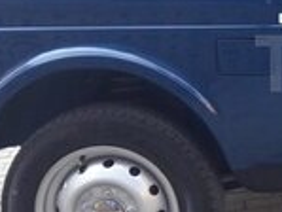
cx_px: 449
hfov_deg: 14.6
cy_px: 63
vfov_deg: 11.9
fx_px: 1011
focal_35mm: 124
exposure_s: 1/178
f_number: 1.9
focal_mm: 3.7
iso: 40
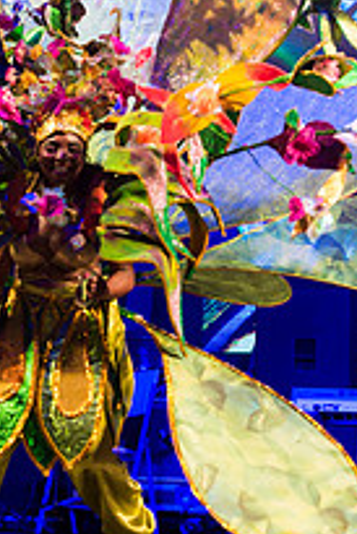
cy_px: 154
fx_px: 3252
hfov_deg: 6.3
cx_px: 35
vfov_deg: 9.4
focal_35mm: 219
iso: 2500
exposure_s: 1/320
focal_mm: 100
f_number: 5.6
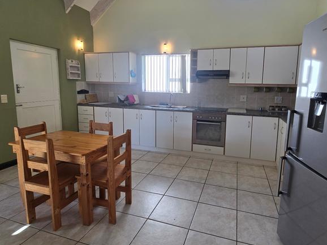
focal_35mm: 18
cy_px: 113
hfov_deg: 87.5
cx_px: 181
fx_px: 170
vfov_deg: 71.4
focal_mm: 2.2
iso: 64
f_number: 2.2
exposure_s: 1/100
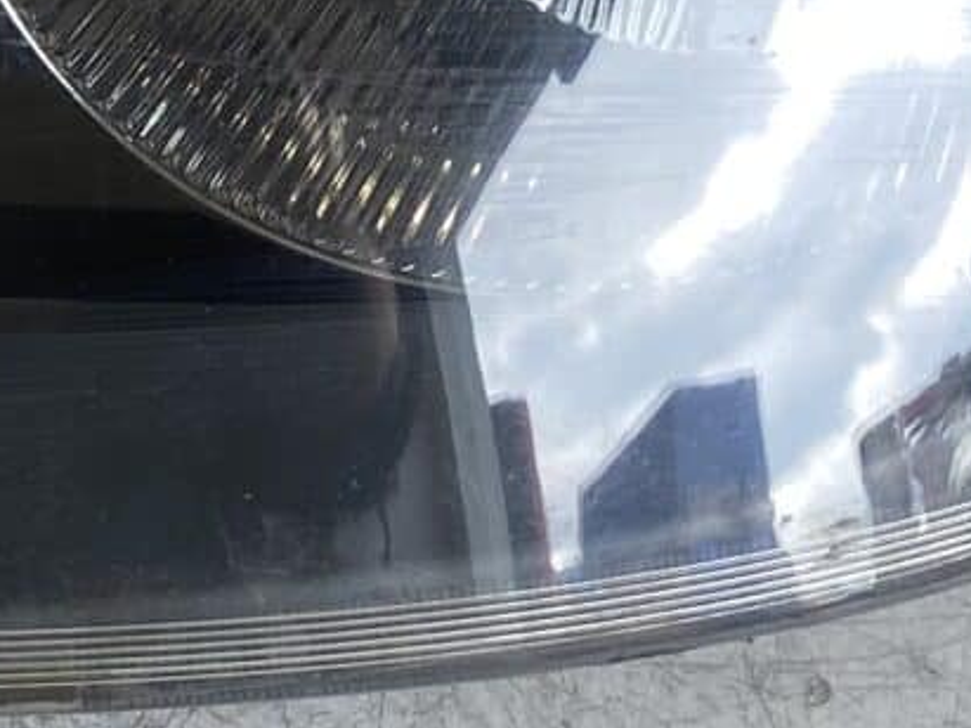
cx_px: -248
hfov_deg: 11.9
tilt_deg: -44.0
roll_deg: -5.2
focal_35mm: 162
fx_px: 4543
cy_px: -64
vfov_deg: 9.1
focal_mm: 4.25
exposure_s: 1/100
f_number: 1.8
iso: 40
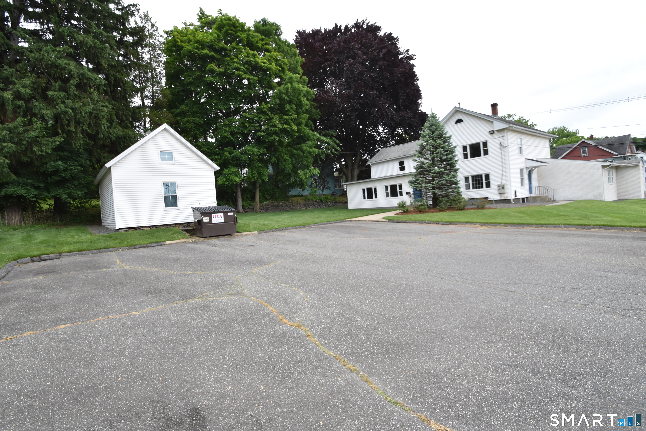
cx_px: 323
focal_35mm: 15
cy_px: 216
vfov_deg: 77.3
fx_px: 269
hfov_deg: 100.4
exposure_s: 1/200
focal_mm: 10
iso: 400
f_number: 7.1
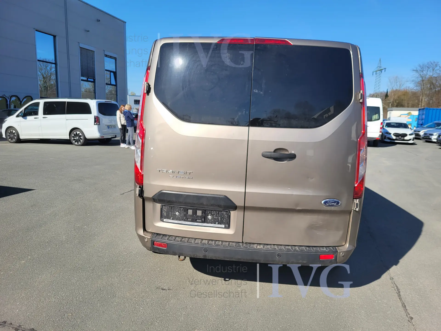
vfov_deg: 53.1
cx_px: 220
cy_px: 166
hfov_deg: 67.3
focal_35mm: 26
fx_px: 331
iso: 40
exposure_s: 1/1799
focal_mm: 5.4
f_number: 1.8
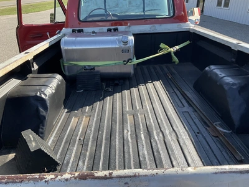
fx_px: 209
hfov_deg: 61.7
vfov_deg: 48.2
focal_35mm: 29
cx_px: 124
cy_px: 94
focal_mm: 3
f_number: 1.8
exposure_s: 1/869
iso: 25
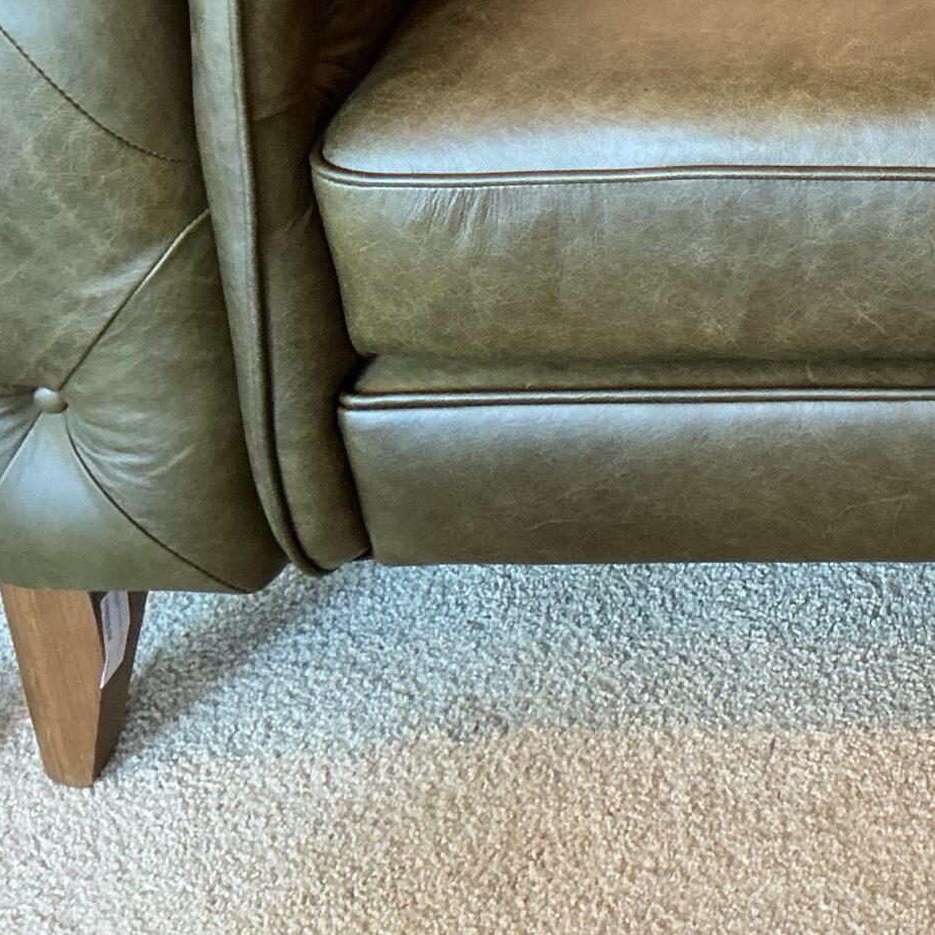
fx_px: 2170
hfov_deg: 23.2
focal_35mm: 71
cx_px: 967
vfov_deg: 23.5
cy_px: 53
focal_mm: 3
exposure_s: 1/60
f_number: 1.8
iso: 160
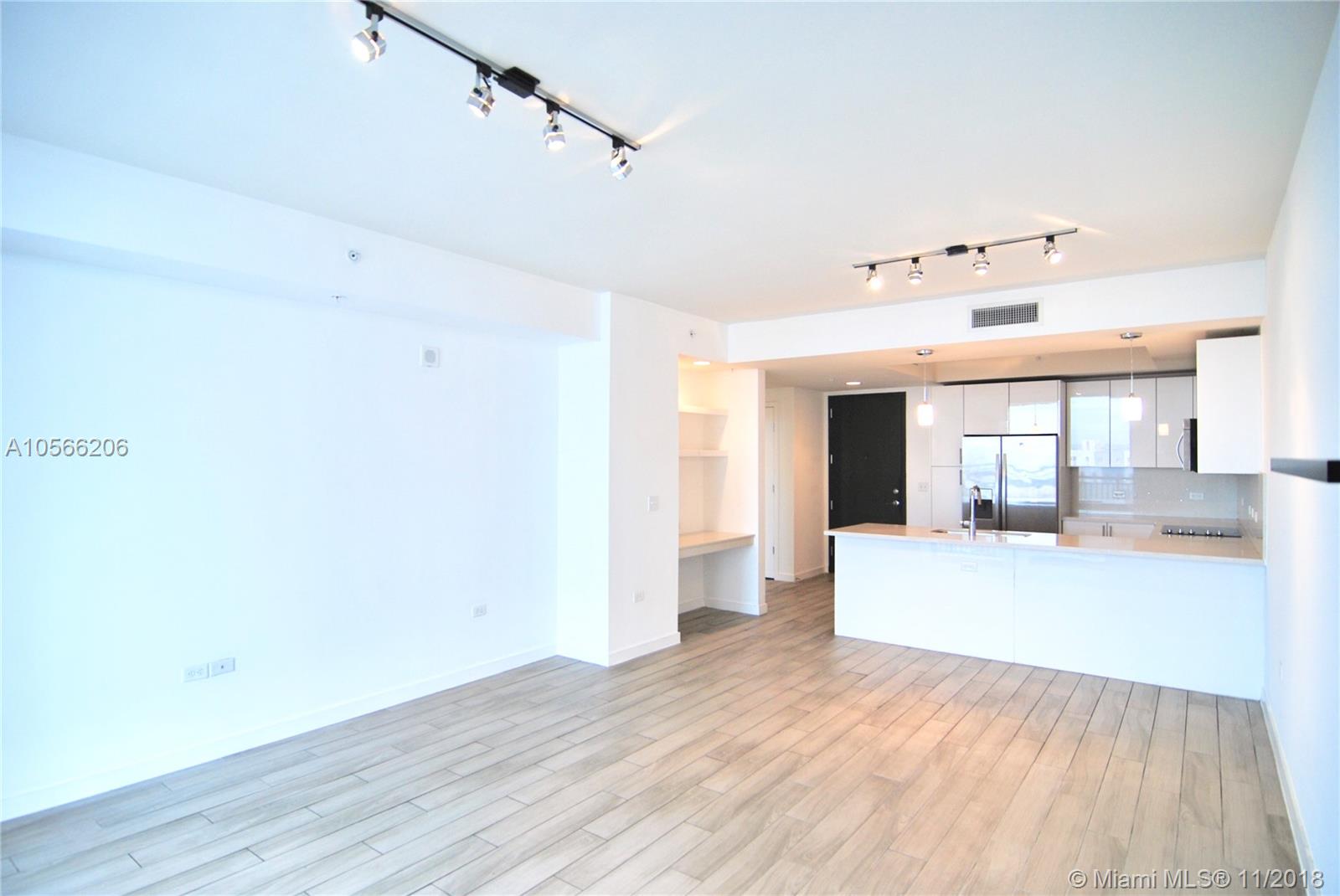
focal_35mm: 18
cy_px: 448
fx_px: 671
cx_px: 670
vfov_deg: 67.5
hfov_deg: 89.9
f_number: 4
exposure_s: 1/60
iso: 200
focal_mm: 12
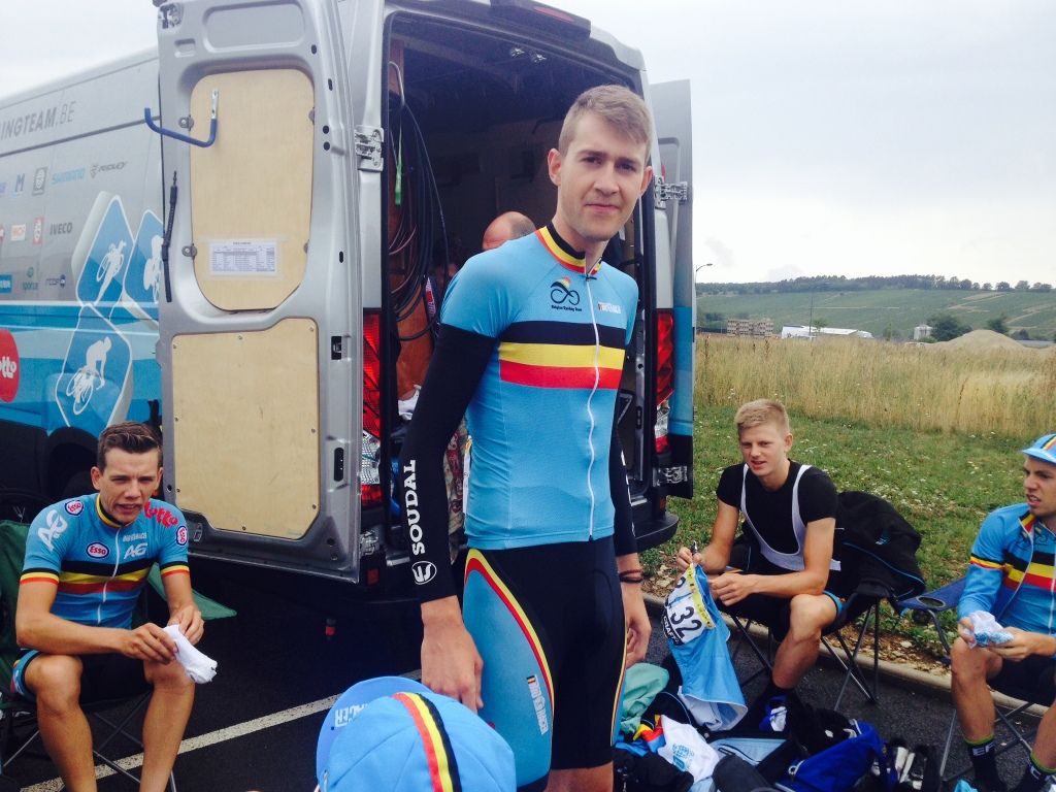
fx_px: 1068
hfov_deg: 52.6
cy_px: 396
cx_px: 528
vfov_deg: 40.7
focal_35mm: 35
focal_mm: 4.28
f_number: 2.4
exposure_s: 1/665
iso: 50
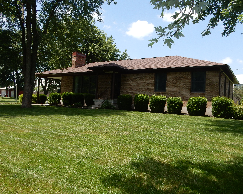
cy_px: 94
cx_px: 130
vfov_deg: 53.2
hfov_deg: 64.0
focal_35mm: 27
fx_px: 194
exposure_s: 1/800
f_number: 3.7
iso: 125
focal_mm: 4.5
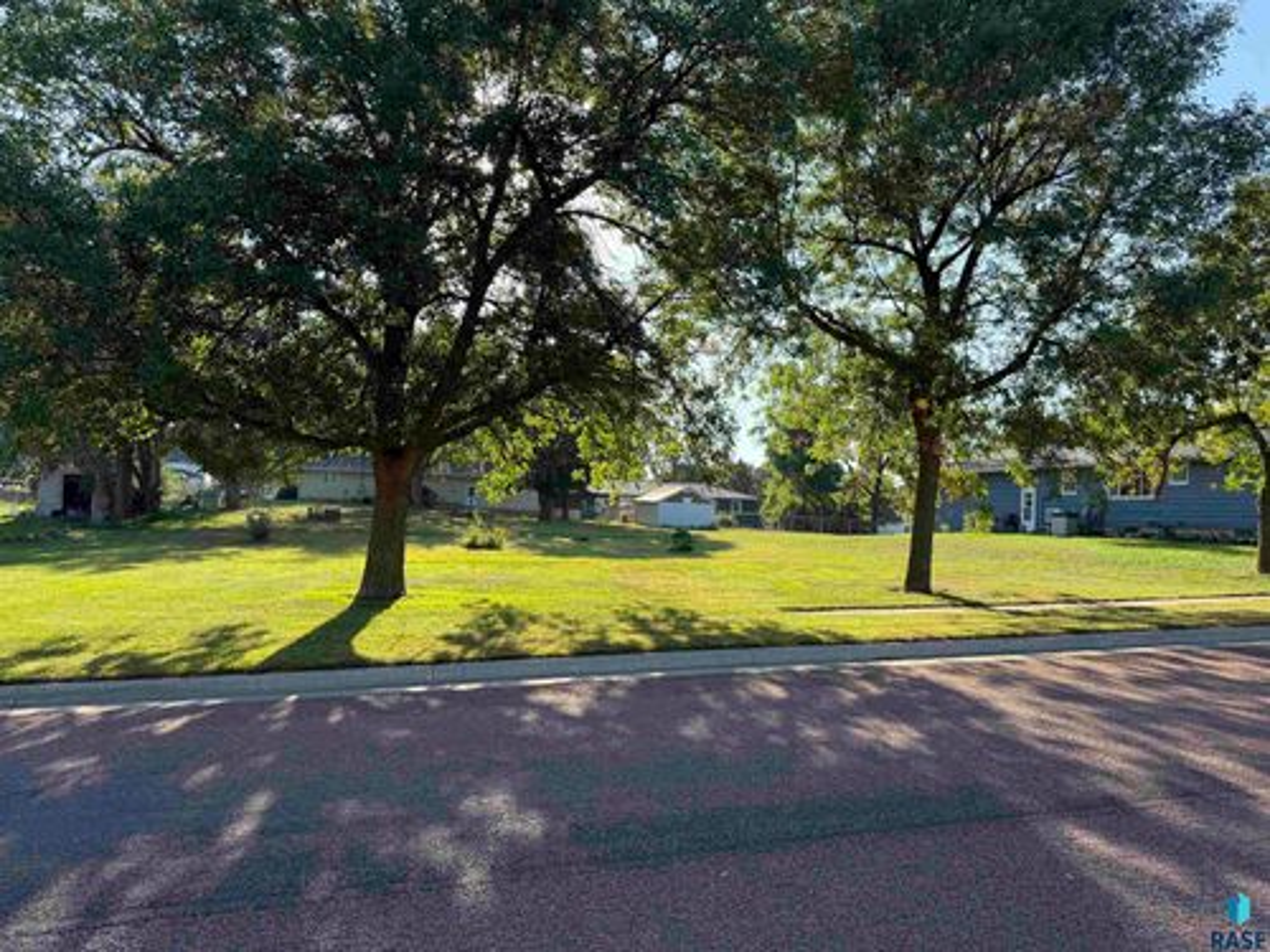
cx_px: 635
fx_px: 881
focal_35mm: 24
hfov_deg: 71.6
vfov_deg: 56.8
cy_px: 476
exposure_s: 1/1553
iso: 100
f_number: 1.78
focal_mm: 6.76
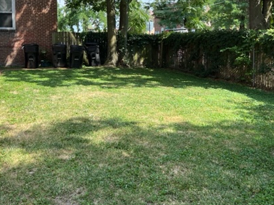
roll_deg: +1.8
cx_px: 136
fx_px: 324
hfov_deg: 45.8
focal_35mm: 41
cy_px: 62
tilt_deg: -4.5
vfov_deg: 34.6
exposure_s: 1/1196
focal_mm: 5.7
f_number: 1.5
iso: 50
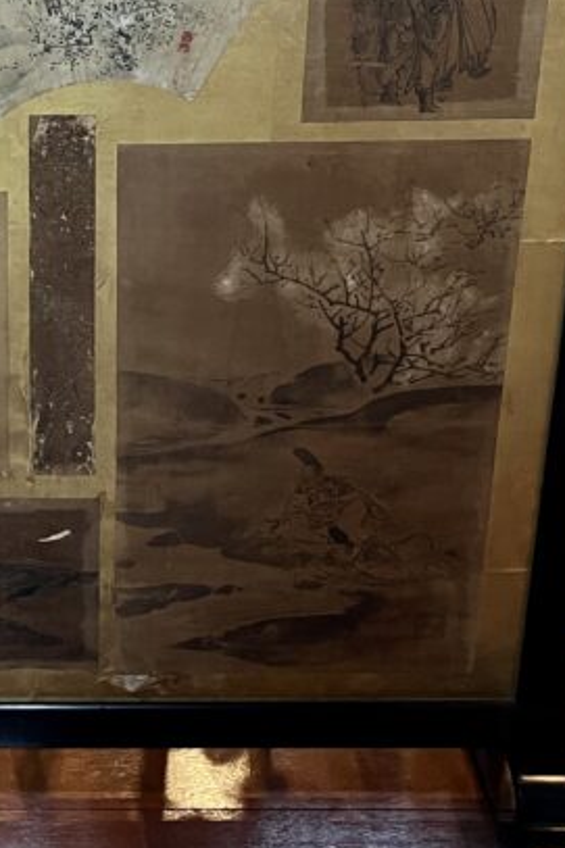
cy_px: 154
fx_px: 1602
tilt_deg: -23.6
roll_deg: +0.9
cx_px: 27
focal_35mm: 68
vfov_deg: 28.9
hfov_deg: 19.5
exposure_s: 1/60
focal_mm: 5.1
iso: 250
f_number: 1.6
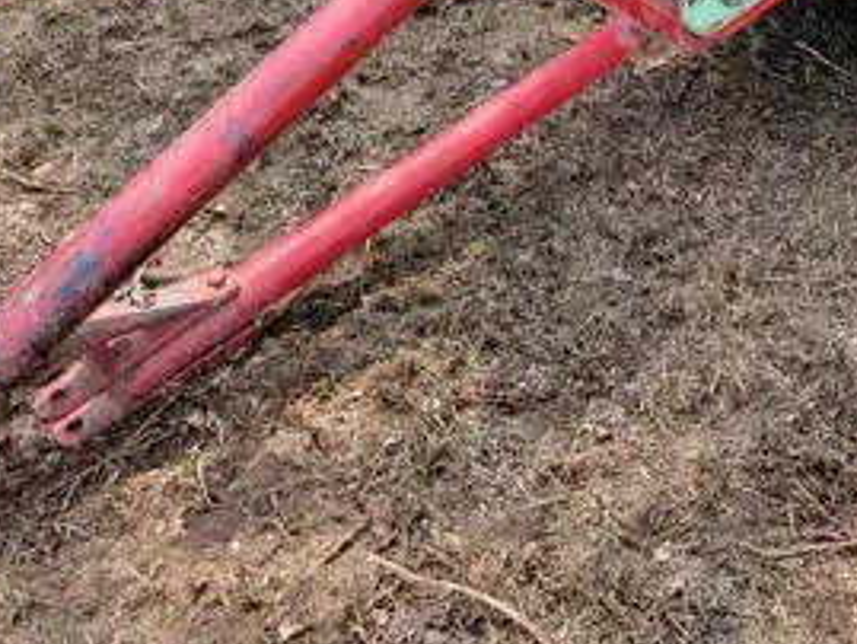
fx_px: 1412
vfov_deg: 24.0
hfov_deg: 33.2
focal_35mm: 57
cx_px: 621
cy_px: -70
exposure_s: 1/136
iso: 16
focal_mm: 6.7
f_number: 1.8
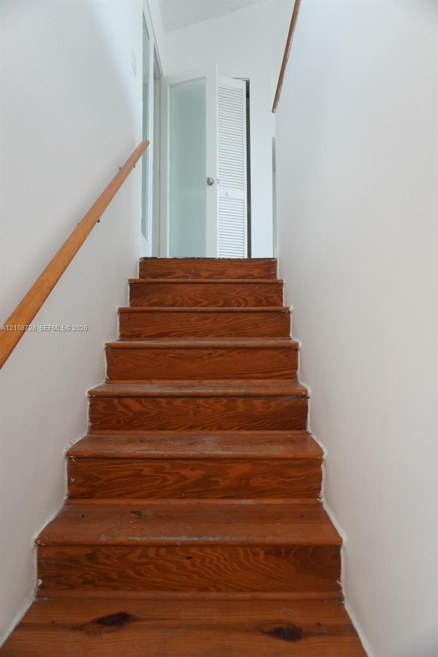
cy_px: 328
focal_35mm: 24
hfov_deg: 53.2
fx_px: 438
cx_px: 219
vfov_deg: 73.7
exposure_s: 1/160
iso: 500
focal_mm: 16
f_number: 4
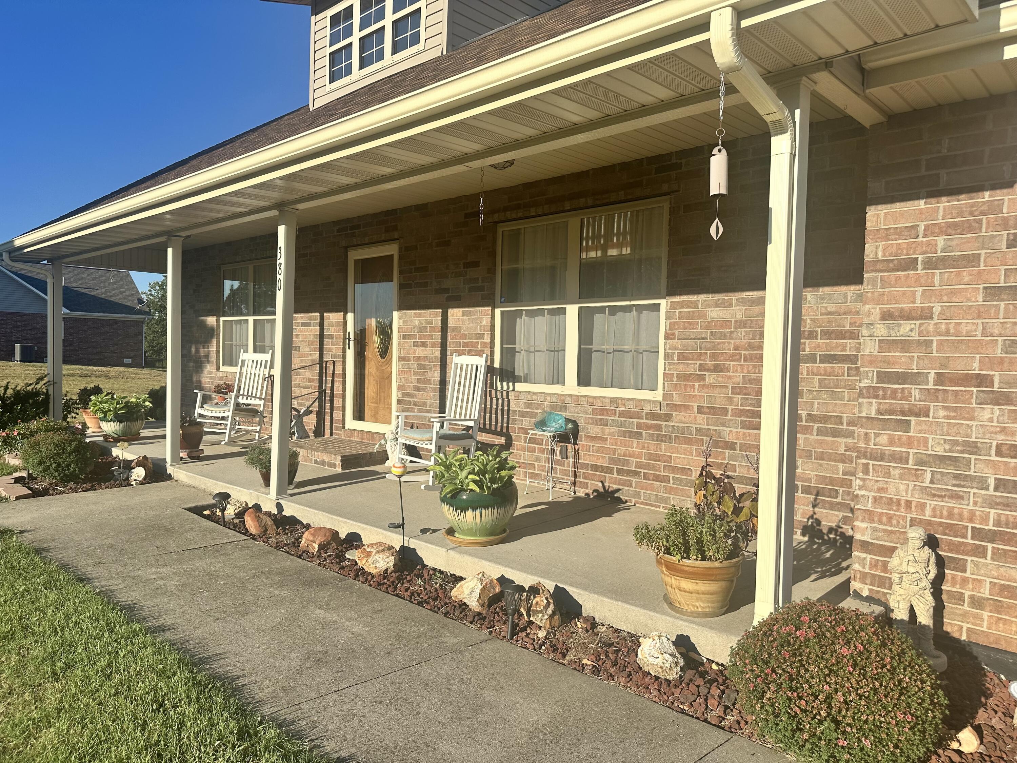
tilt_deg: -1.2
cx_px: 508
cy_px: 382
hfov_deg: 71.6
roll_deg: -2.0
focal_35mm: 24
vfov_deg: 56.8
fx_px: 705
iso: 80
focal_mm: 6.86
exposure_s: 1/5263
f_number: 1.78
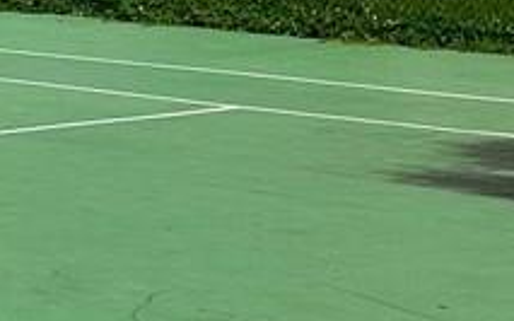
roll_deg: -0.2
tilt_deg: +0.4
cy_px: -174
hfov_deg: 9.9
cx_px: -639
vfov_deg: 6.8
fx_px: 2675
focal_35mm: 191
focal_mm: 6.86
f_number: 1.78
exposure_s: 1/12048
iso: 80
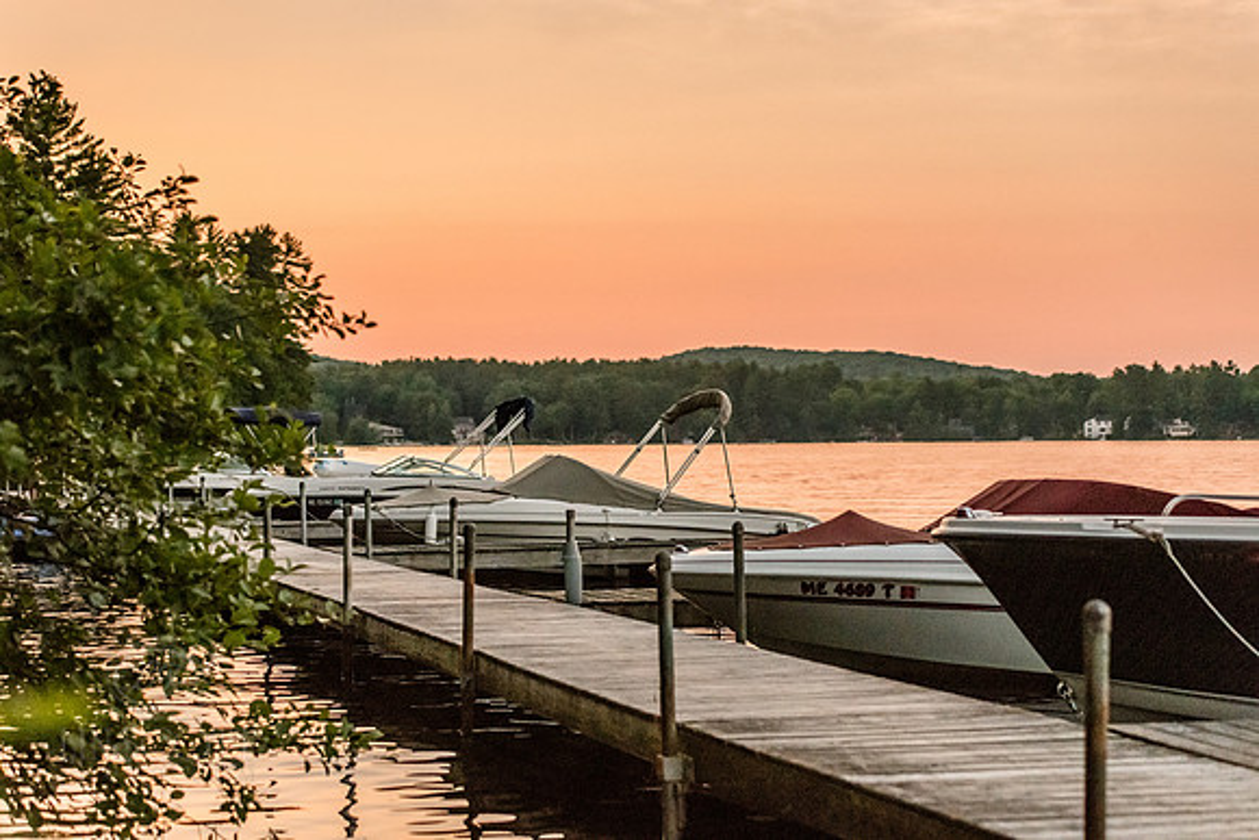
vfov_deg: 19.5
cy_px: 420
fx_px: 2449
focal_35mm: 70
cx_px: 630
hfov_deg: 28.8
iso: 8000
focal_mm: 70
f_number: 4.5
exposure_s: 1/5000
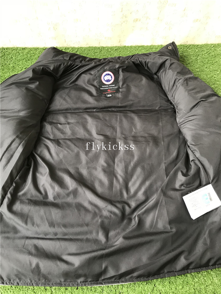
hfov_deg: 49.8
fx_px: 238
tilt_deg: -59.0
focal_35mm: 28
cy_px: 147
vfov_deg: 63.4
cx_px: 110
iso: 32
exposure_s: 1/25
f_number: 1.8
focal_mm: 3.99
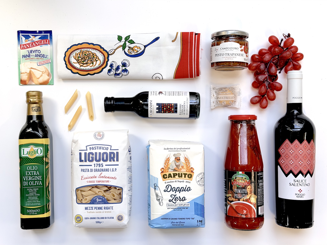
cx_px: 164
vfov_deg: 30.3
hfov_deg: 39.7
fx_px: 453
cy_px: 122
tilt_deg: -89.1
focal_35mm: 48
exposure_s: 1/100
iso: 50
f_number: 1.78
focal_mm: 6.76
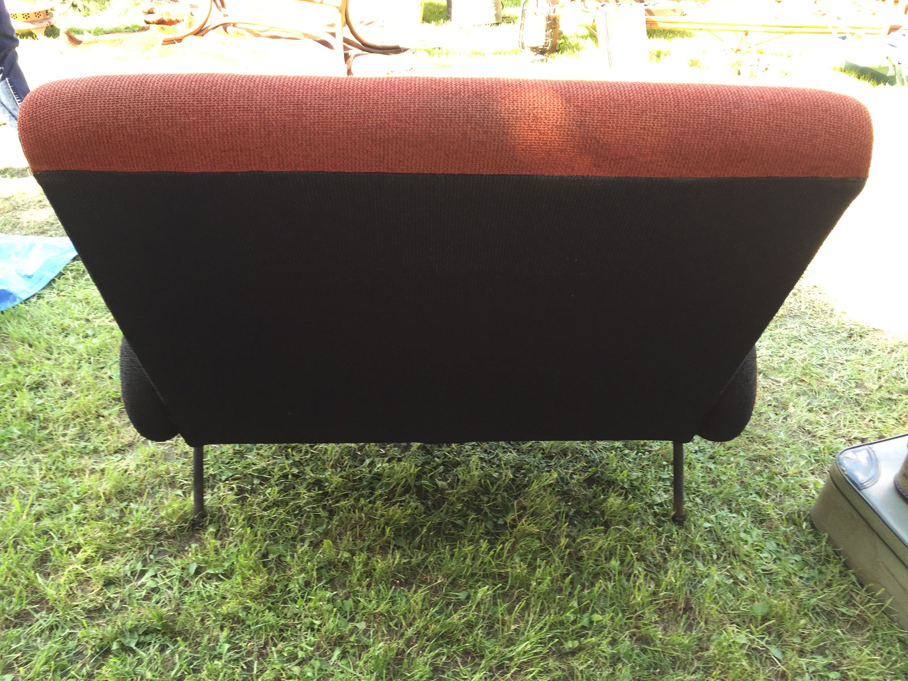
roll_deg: -0.6
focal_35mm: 29
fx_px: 761
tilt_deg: -34.5
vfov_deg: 48.2
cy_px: 340
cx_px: 454
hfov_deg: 61.7
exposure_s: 1/50
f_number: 2.2
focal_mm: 4.15
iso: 32
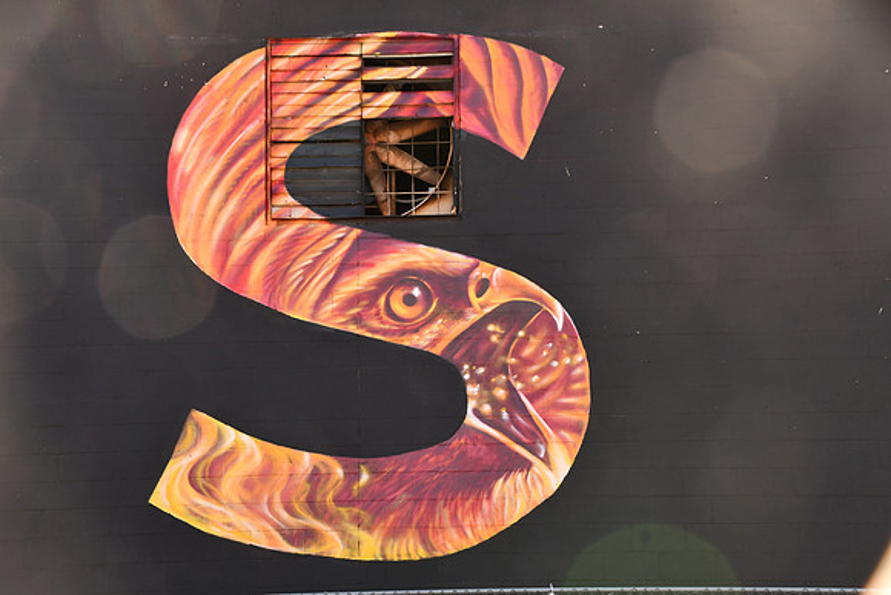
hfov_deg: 29.2
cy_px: 298
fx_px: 1708
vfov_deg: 19.7
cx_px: 446
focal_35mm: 69
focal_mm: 46
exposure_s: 1/400
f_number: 8
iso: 400
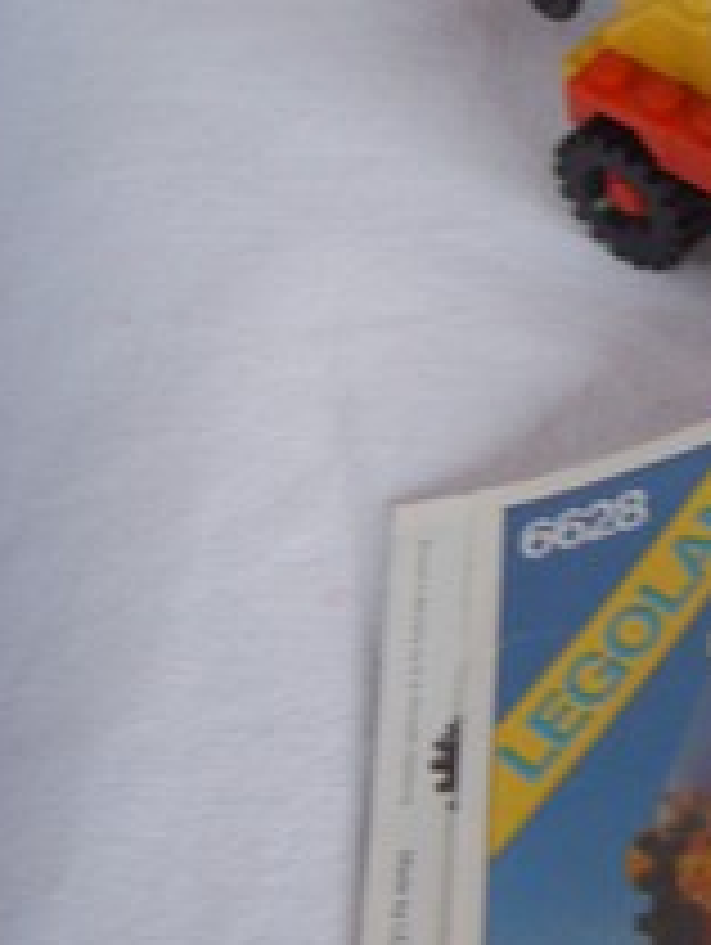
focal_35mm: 89
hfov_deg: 16.1
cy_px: 252
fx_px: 2432
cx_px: 796
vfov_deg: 21.8
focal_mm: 6.6
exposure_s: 1/15
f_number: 3.5
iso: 152
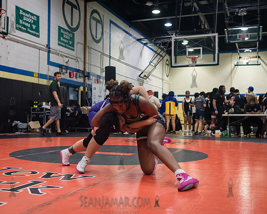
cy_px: 106
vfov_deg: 34.1
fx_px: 348
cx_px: 116
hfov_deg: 41.9
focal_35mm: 44
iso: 5000
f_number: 3.2
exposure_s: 1/400
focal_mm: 35
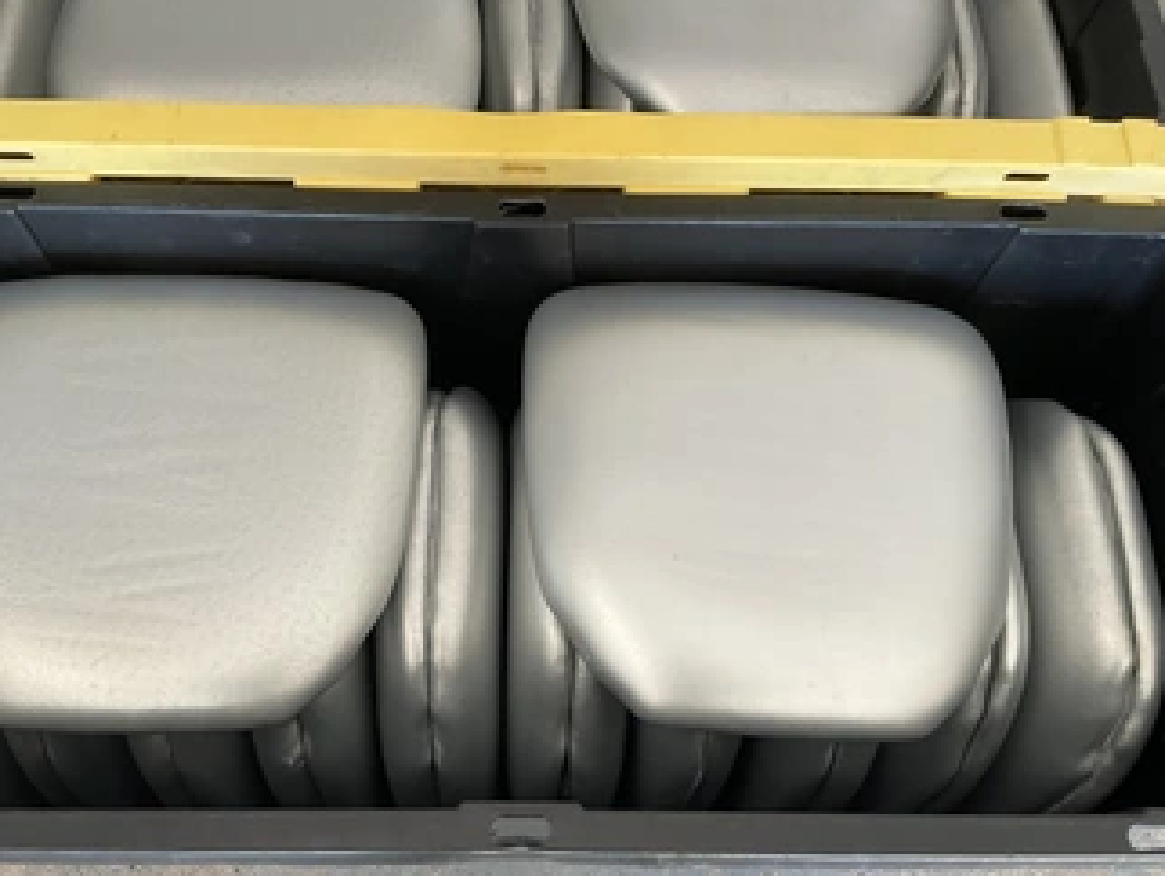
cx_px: 514
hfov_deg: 51.2
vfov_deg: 39.7
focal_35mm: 36
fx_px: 1212
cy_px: 474
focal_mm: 3
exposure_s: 1/60
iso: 50
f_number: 1.8
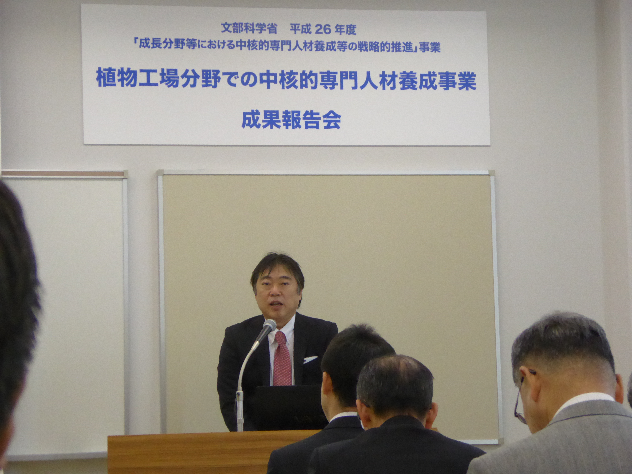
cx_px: 316
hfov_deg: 16.8
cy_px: 237
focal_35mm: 117
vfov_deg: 12.7
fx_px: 2136
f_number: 5.1
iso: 800
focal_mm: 19
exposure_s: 1/125
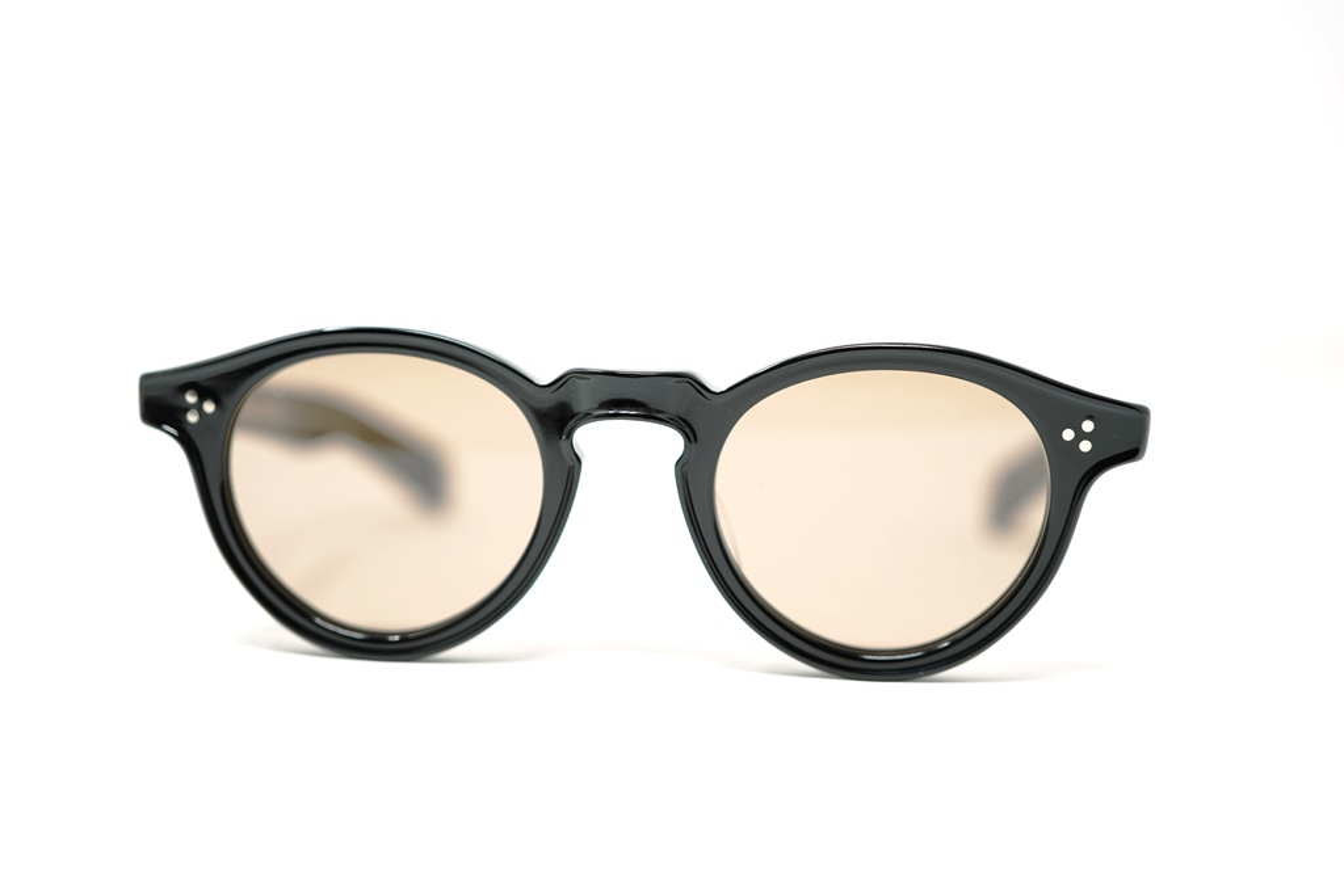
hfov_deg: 39.6
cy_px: 448
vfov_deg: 27.0
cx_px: 672
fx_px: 1867
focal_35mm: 50
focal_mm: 50
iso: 200
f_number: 2.8
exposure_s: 1/50
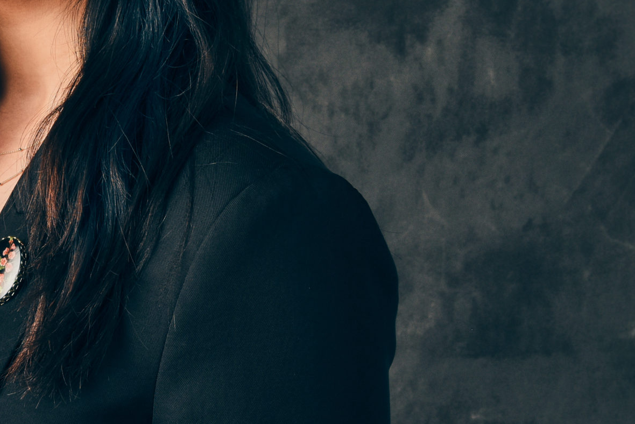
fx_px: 2329
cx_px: -55
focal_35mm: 132
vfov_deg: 10.4
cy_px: 139
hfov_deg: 15.1
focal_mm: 38
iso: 200
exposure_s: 1/250
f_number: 11
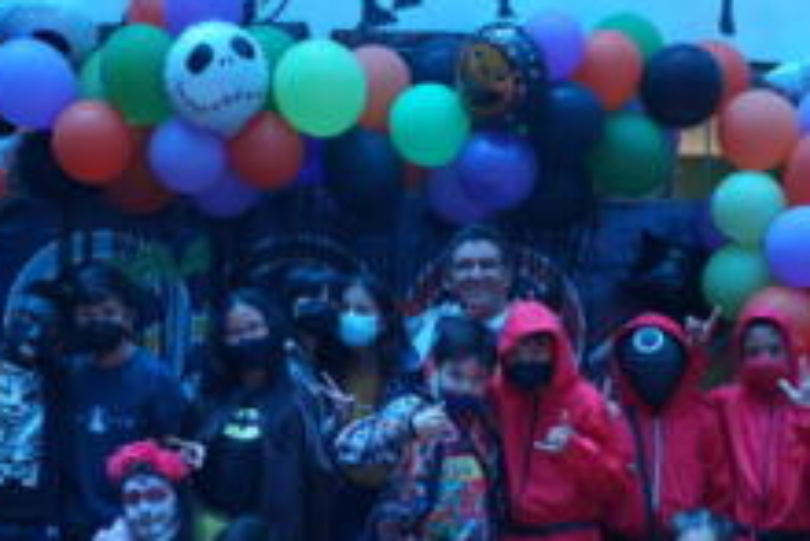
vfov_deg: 18.1
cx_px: 394
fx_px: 1689
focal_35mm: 75
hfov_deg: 27.0
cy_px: 429
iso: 320
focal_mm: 22
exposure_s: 1/60
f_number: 8
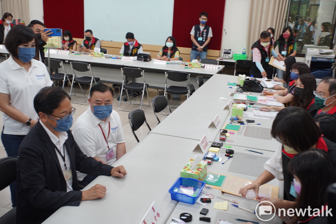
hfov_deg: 48.5
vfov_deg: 33.4
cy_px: 112
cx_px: 168
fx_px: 373
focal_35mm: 40
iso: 640
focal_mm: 40
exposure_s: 1/80
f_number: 4.5
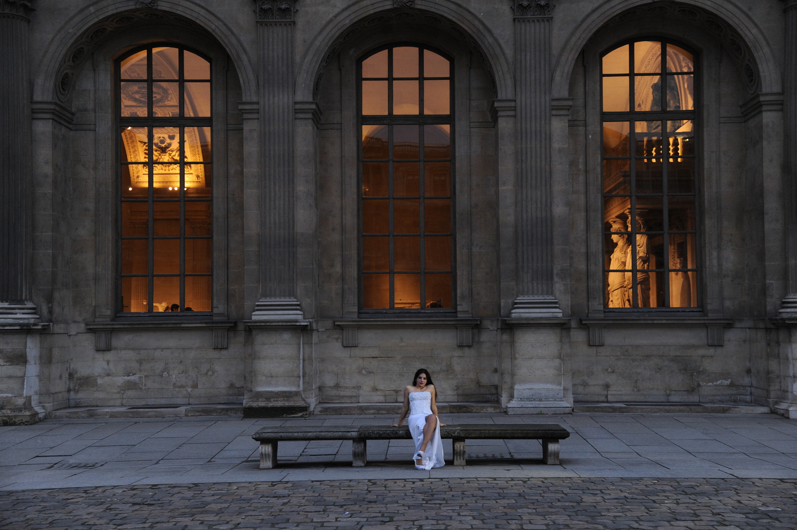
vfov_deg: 29.2
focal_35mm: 46
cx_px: 398
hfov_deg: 42.8
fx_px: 1018
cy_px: 265
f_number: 4
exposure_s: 1/60
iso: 1250
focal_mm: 46
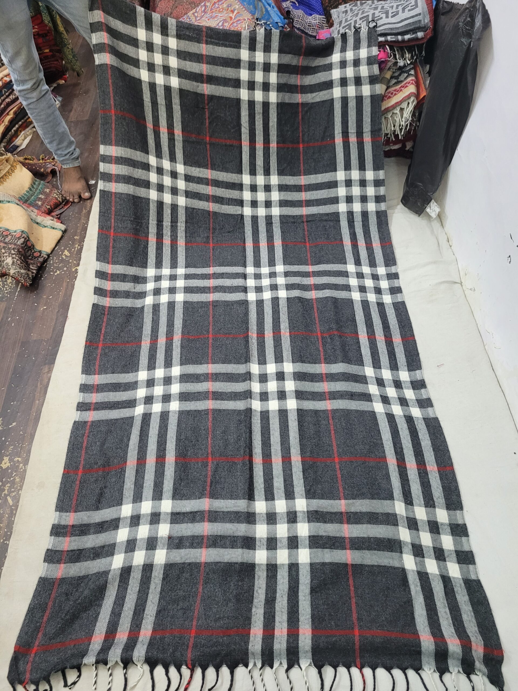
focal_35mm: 26
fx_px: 519
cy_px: 346
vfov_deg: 67.3
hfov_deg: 53.1
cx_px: 259
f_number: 1.8
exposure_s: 1/50
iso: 400
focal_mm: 5.4
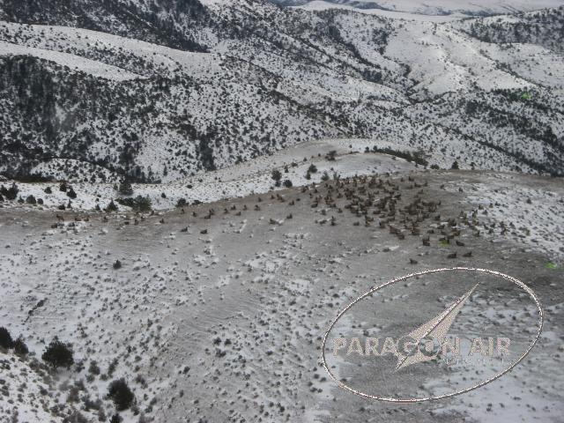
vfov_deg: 17.8
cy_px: 212
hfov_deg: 23.6
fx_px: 1352
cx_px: 282
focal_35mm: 83
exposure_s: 1/160
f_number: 7.8
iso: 64
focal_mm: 13.8
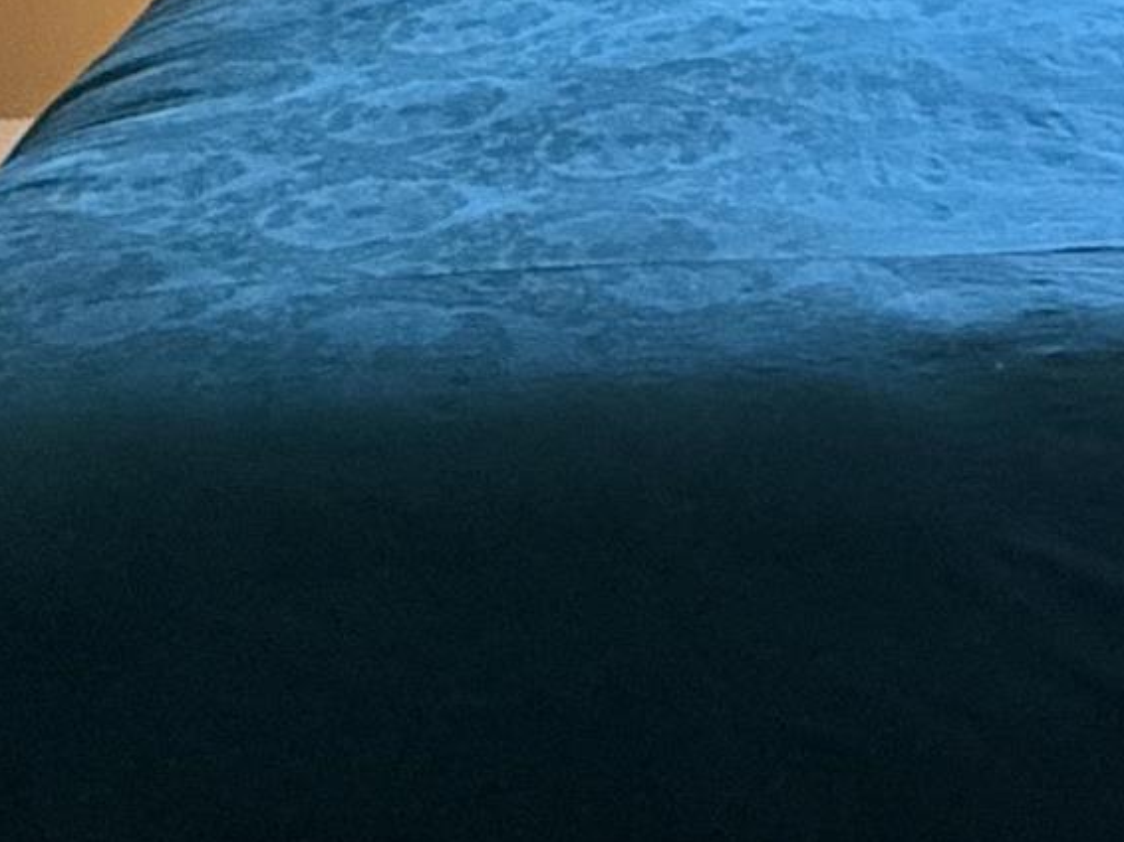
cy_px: 42
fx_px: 2467
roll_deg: -0.6
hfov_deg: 24.0
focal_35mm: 76
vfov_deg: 18.9
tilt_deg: -17.1
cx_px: 1233
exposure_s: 1/99
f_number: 2.2
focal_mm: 2.22
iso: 320
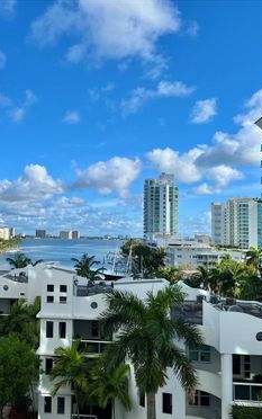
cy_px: 210
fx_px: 422
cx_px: 64
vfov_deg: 52.7
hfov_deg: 33.8
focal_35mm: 37
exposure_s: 1/5319
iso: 50
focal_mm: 5.7
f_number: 1.5
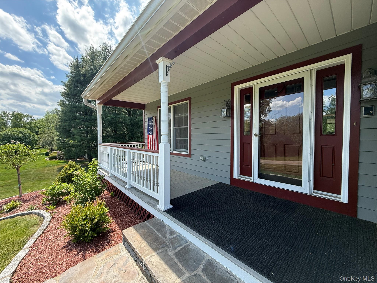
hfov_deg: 102.1
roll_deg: +0.3
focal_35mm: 14
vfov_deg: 85.7
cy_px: 142
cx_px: 188
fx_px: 152
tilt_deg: -1.9
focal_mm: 2.22
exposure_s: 1/486
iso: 50
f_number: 2.2
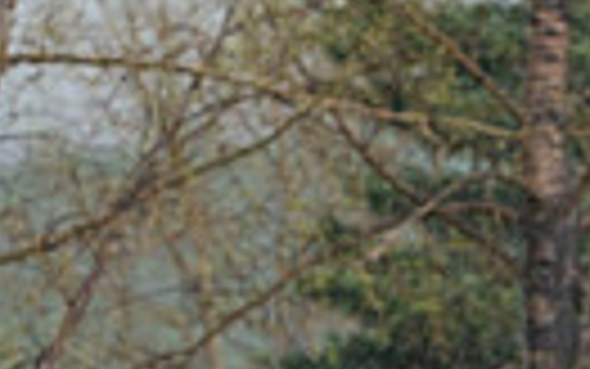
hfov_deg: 1.7
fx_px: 19609
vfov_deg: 1.1
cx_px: 387
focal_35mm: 1219
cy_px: 853
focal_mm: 271
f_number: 5.6
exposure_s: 1/1250
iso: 800
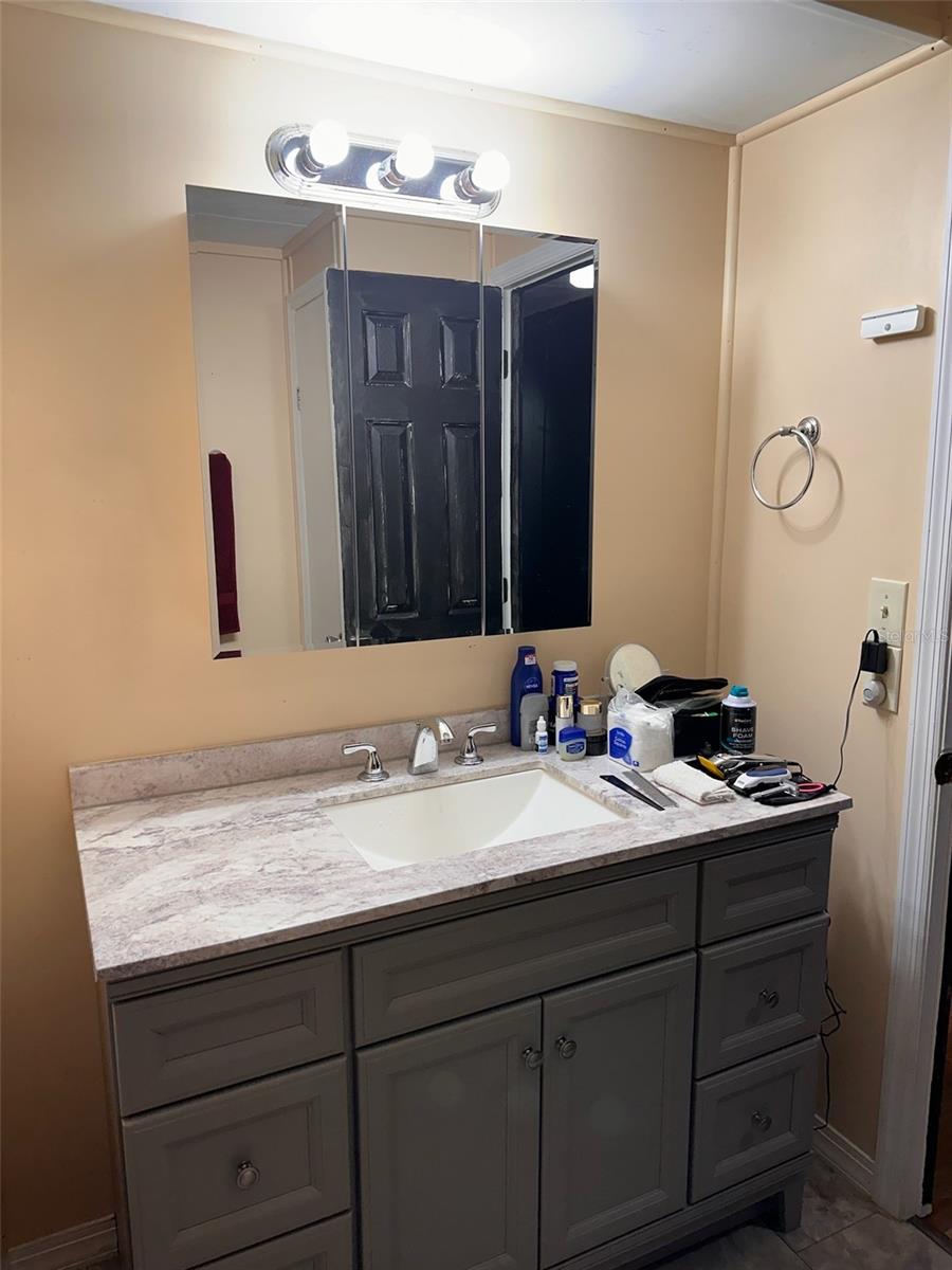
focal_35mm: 24
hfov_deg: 56.8
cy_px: 635
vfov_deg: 71.6
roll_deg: -0.7
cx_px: 476
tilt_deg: -7.9
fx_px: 880
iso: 160
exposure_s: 1/120
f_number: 1.78
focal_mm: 6.86
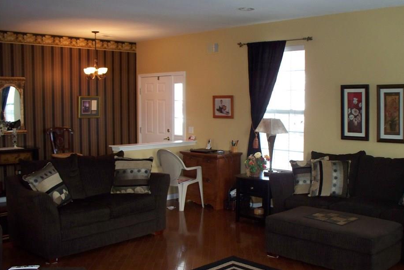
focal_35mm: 42
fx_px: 471
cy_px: 142
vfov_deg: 31.9
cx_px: 226
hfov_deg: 46.3
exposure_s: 1/50
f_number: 2.8
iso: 200
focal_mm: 7.54
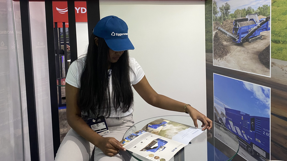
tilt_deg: -4.6
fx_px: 221
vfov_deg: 39.6
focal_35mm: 29
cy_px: 51
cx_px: 141
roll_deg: +1.6
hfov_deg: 66.1
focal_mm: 4.25
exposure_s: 1/60
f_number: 1.8
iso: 250
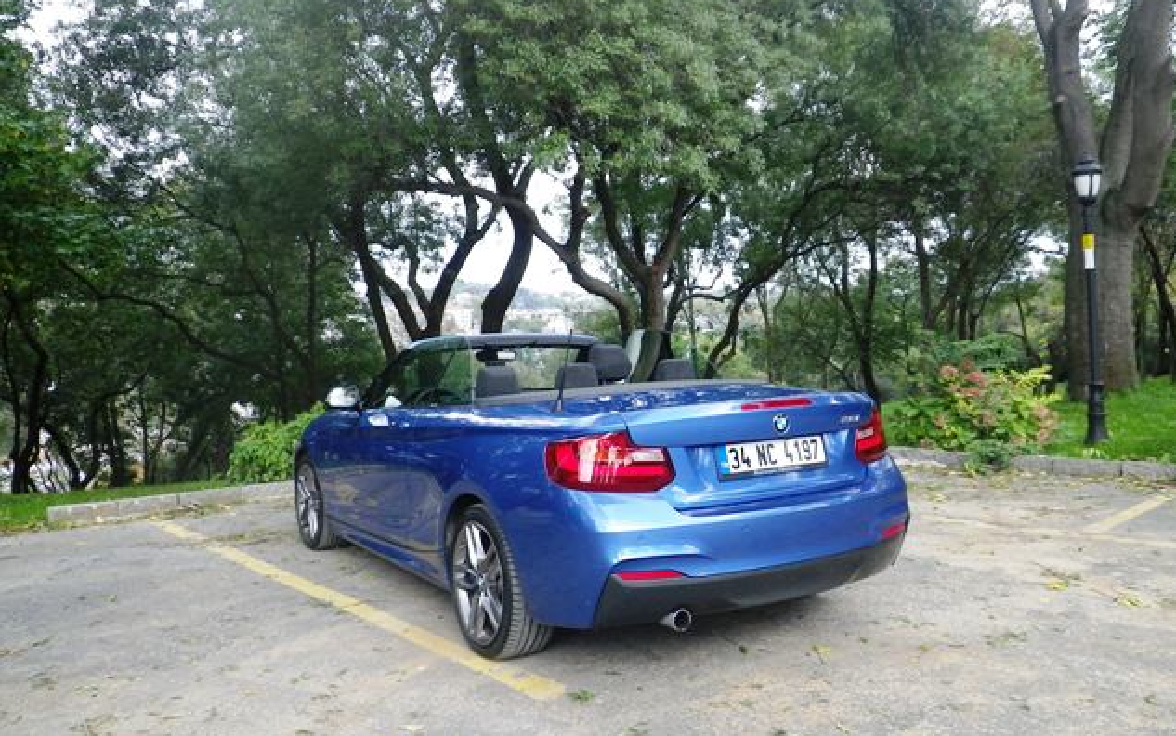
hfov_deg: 62.9
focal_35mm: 30
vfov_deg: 41.8
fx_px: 962
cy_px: 340
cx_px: 593
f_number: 3.5
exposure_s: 1/125
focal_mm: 5
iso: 80
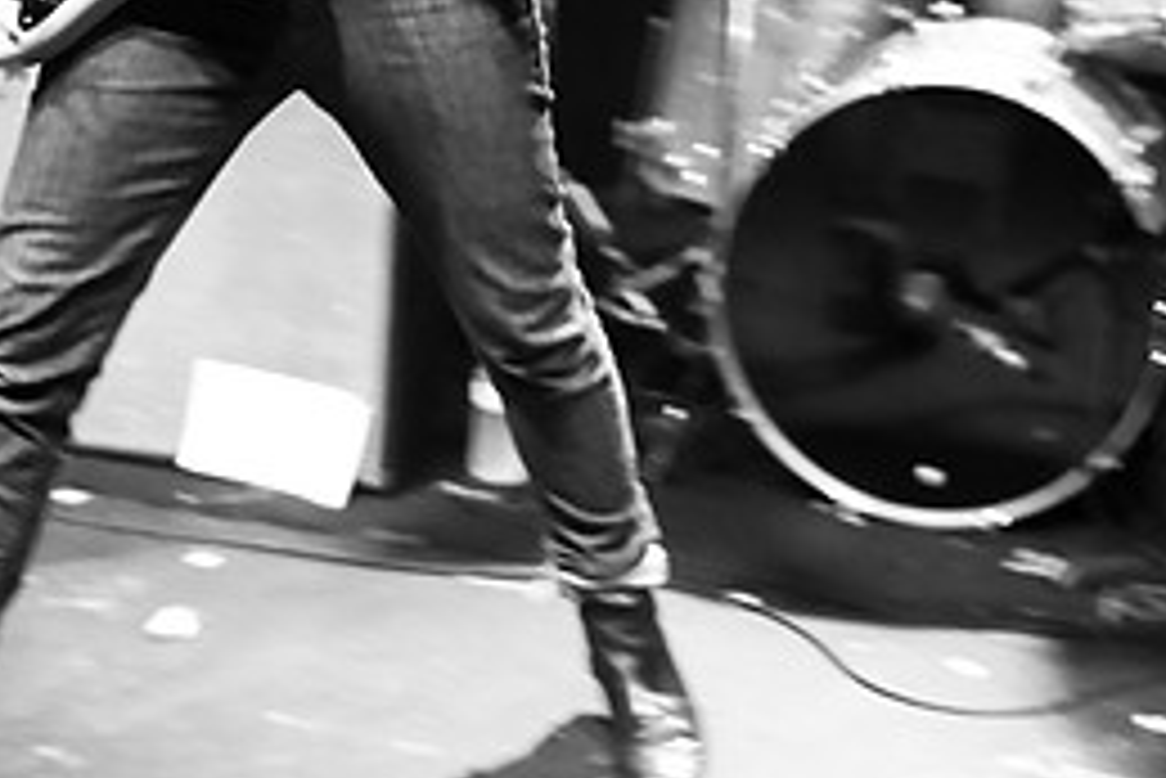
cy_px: -153
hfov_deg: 26.0
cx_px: 551
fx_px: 2528
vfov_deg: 16.8
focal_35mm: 78
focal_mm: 30
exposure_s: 1/60
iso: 1000
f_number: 1.8
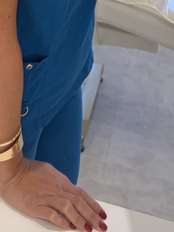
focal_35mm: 85
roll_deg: -9.6
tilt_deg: -15.2
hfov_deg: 17.3
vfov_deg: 19.7
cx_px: 106
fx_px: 570
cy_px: -123
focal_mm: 5.96
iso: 64
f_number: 1.6
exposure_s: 1/100
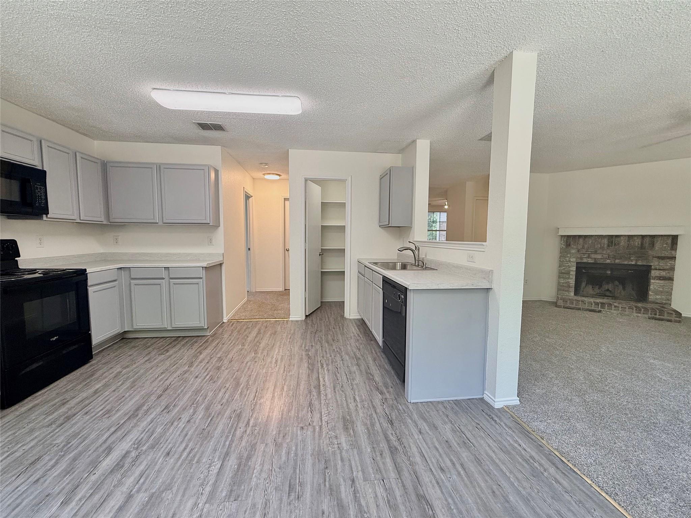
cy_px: 259
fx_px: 279
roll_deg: -0.7
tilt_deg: -3.5
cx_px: 346
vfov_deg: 85.7
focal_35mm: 14
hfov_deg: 102.1
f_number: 2.2
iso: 160
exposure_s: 1/120
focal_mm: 2.22
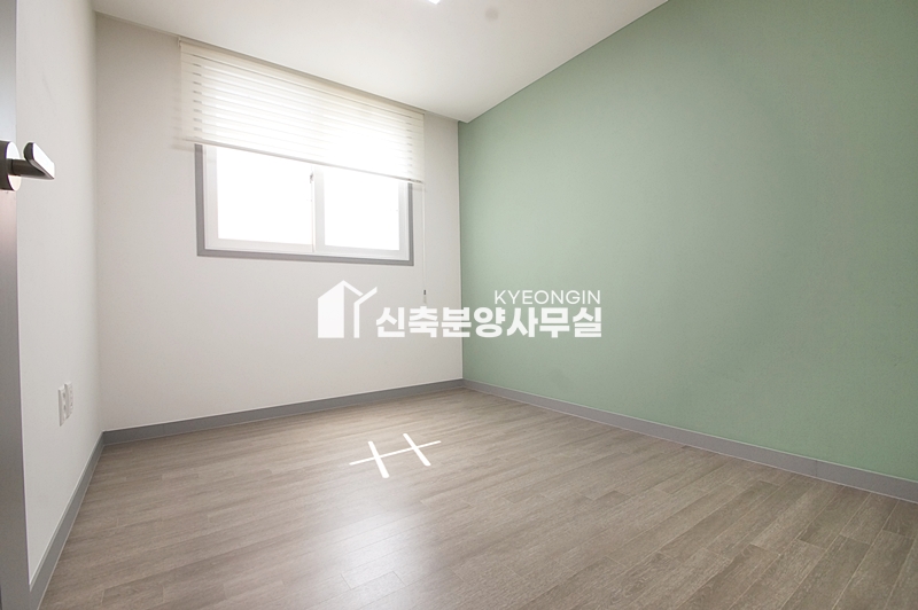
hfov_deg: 100.4
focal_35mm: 15
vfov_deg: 77.2
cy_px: 305
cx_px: 459
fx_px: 382
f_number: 9
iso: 800
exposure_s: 1/30
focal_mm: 10
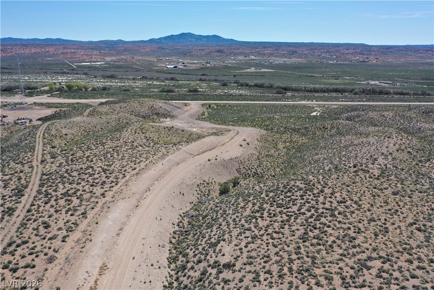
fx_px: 338
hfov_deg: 65.5
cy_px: 145
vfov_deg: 46.4
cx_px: 217
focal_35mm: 28
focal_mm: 10.26
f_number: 2.8
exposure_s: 1/500
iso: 100
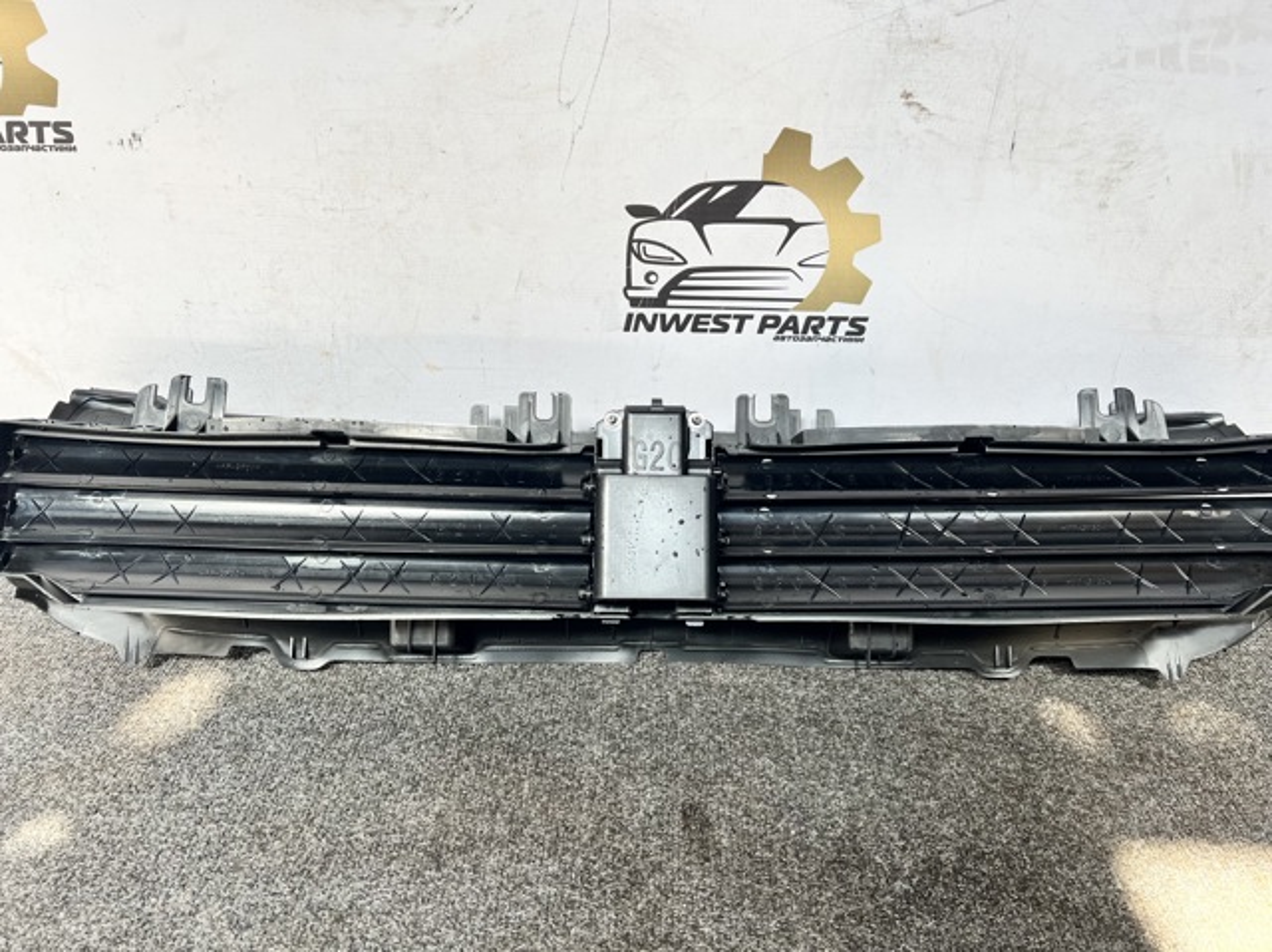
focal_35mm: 26
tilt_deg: -27.5
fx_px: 955
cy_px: 476
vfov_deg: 53.0
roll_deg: +0.4
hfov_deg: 67.3
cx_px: 636
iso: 50
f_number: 1.5
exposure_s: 1/121
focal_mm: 5.7
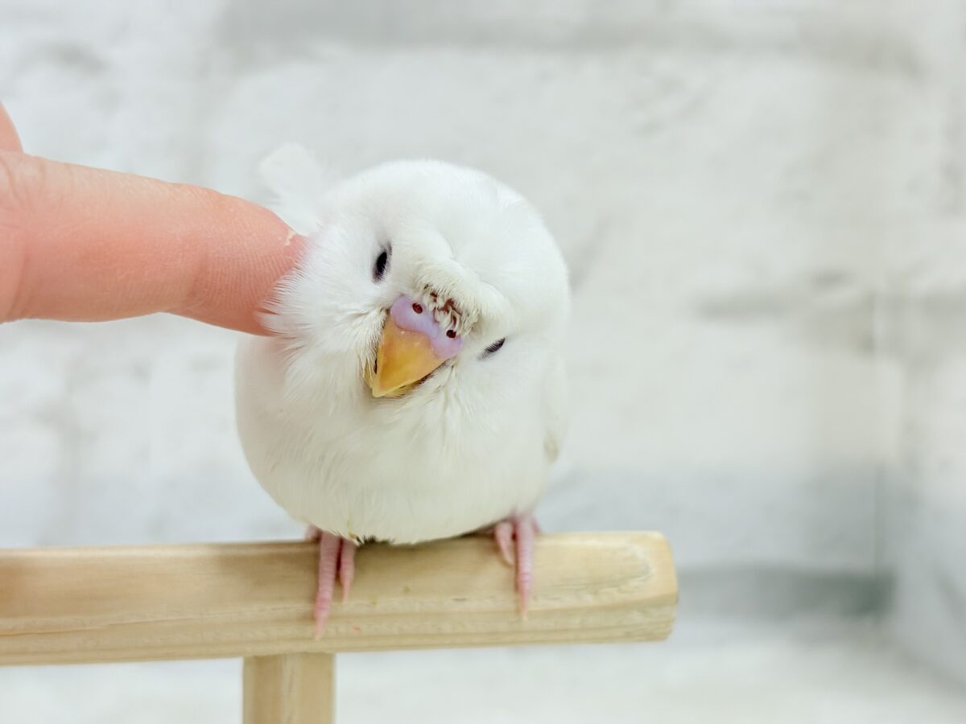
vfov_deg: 28.0
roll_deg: +0.9
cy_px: 362
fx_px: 1451
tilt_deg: -3.2
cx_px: 483
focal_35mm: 52
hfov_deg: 36.8
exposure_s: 1/100
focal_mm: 5.96
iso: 64
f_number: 1.6
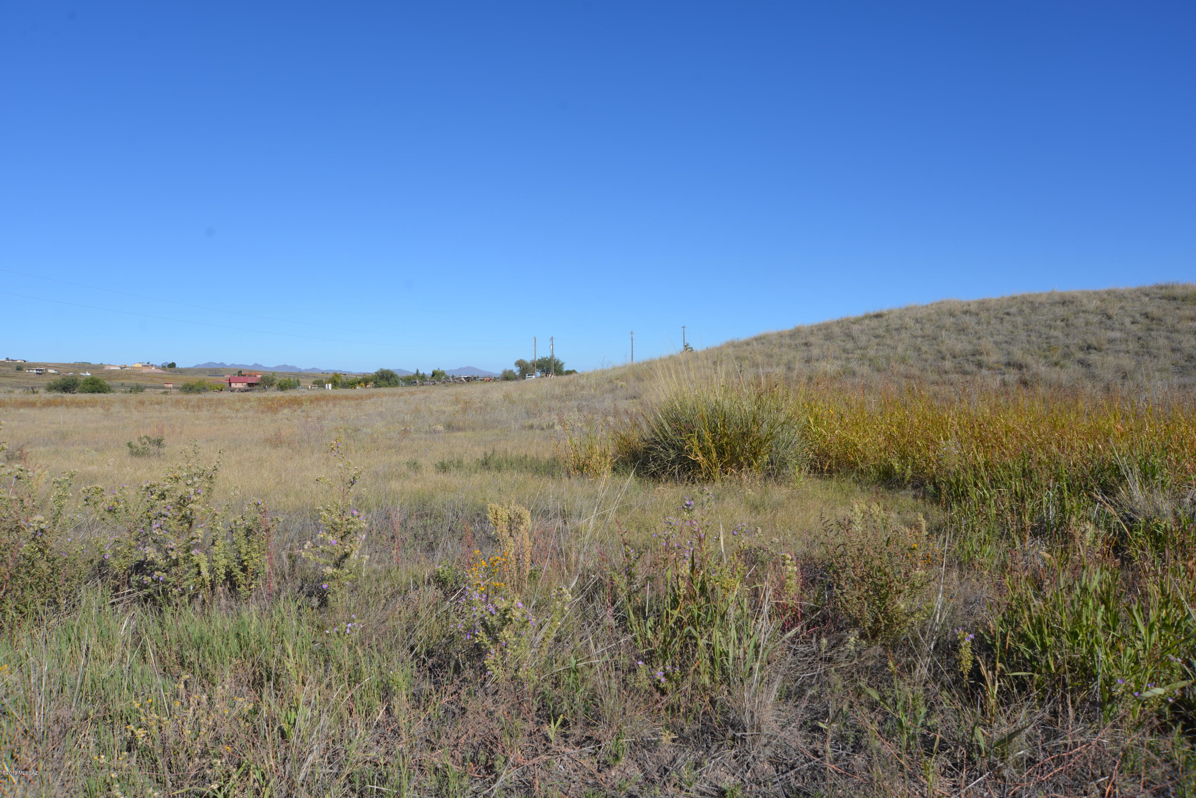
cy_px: 399
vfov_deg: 53.2
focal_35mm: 24
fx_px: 798
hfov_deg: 73.7
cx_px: 598
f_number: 9
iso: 100
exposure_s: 1/320
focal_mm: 24
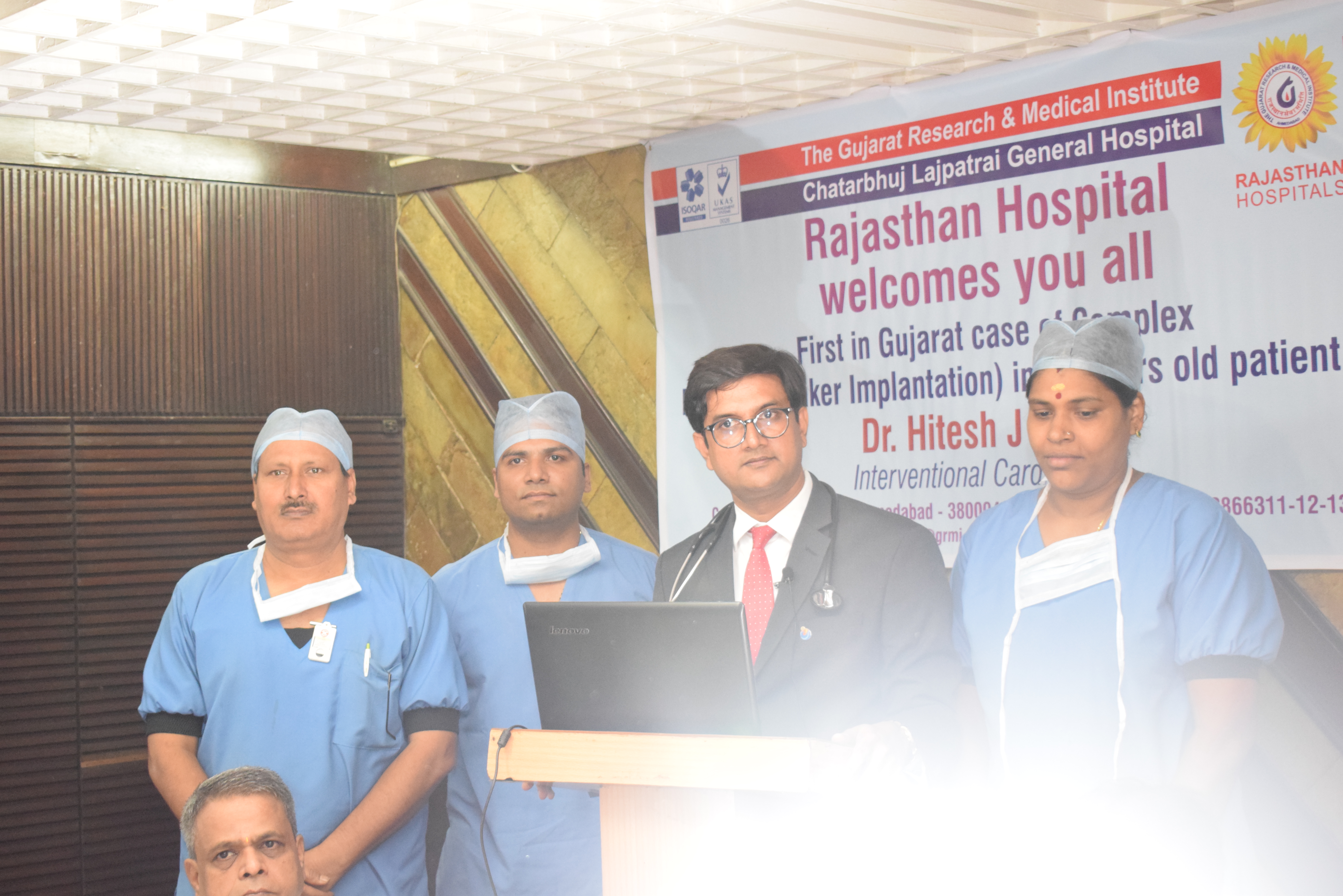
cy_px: 448
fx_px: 2126
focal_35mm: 57
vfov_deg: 23.8
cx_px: 672
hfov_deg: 35.1
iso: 3600
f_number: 4.8
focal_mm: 38
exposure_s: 1/60
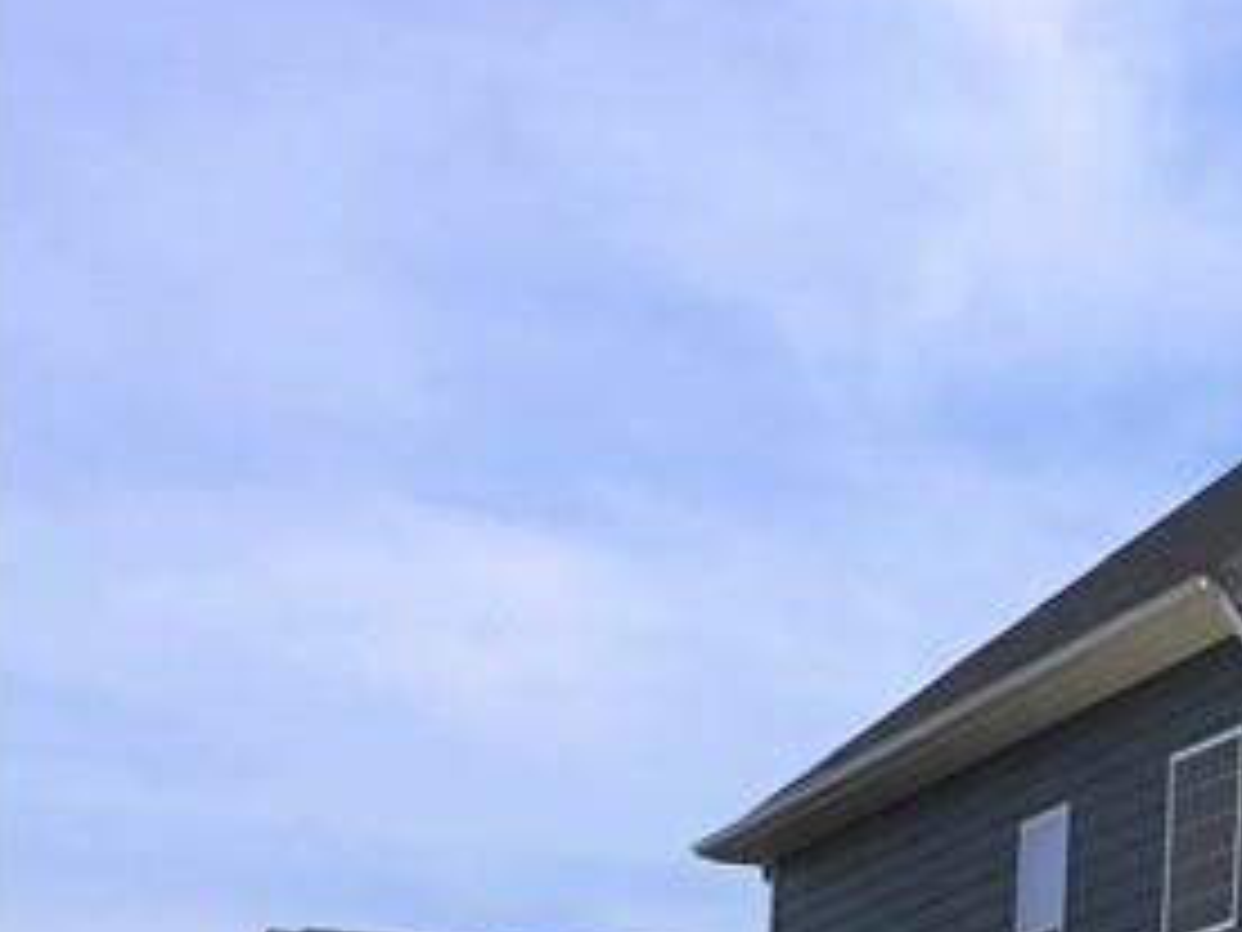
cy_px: 743
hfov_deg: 14.8
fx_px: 4126
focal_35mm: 115
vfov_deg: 12.8
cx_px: 2286
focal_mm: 3.3
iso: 25
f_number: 2.4
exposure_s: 1/1597
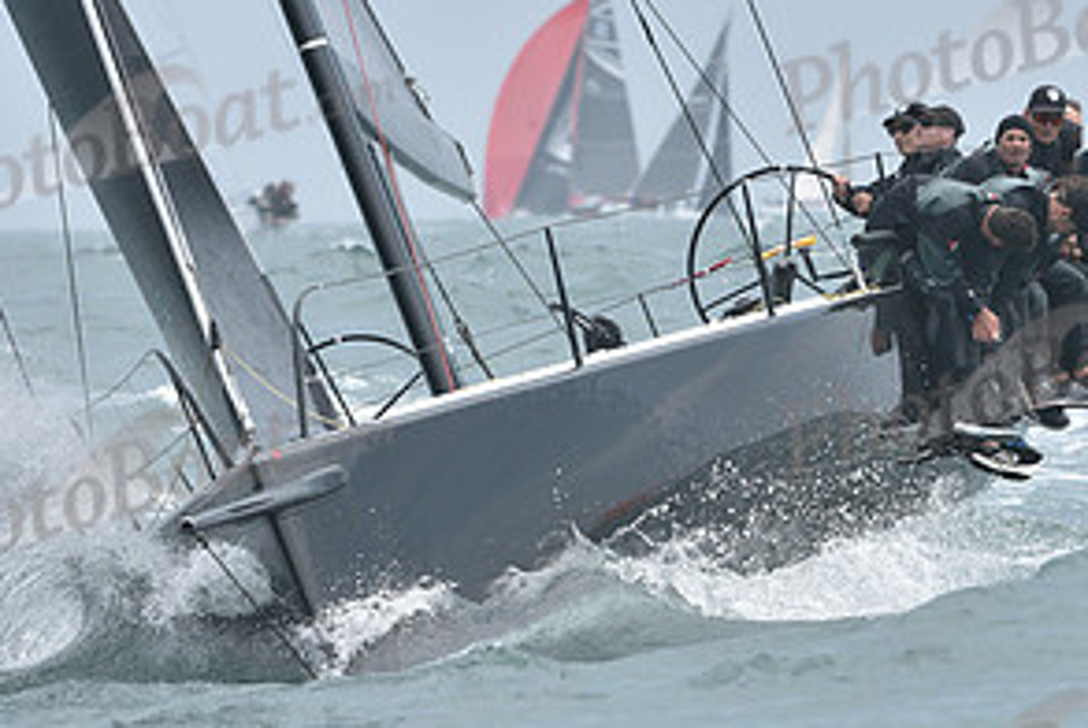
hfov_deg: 3.6
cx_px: 590
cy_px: 626
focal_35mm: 574
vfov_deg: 2.4
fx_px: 17364
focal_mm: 290
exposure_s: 1/1000
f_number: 6.3
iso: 320
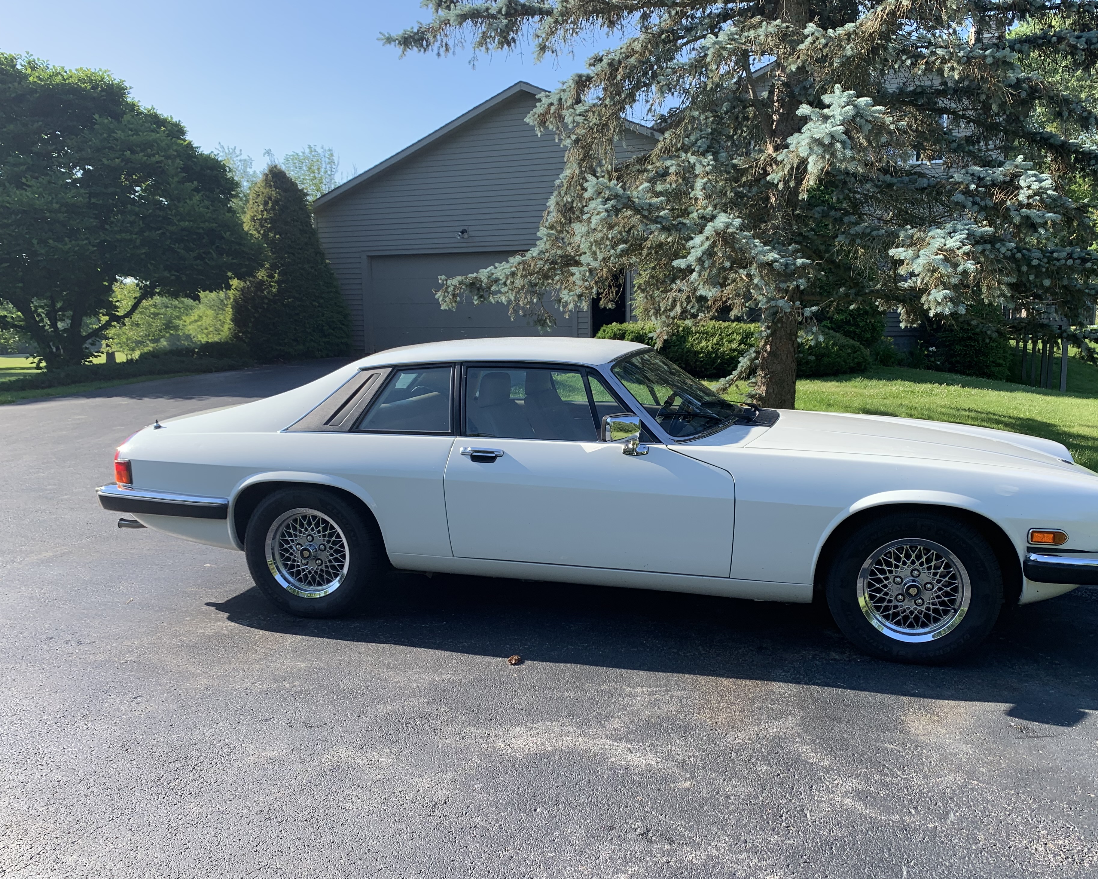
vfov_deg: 51.5
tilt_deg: -6.7
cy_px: 453
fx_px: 910
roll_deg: +0.4
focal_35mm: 28
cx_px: 601
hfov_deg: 62.1
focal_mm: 4.25
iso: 25
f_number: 1.8
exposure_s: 1/765
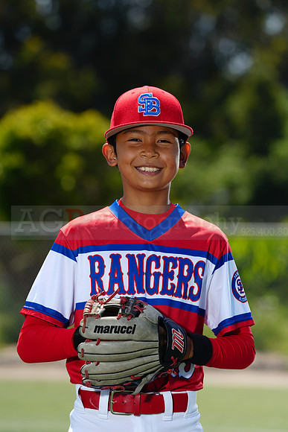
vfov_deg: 10.9
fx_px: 2266
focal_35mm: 189
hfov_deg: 7.3
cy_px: 216
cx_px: 144
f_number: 5
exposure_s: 1/250
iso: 50
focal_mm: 189
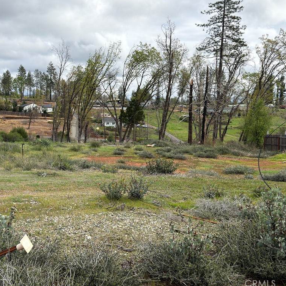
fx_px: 393
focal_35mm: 42
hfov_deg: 39.7
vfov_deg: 40.0
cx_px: 102
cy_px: 143
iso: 64
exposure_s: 1/3717
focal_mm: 6.76
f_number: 1.78
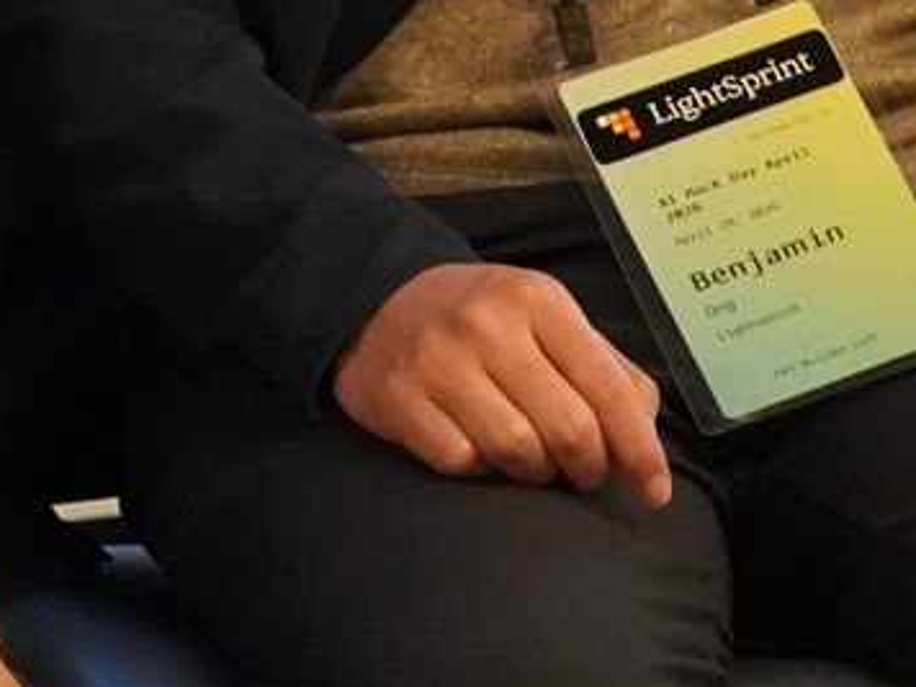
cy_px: -618
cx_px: -553
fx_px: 14486
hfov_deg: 3.6
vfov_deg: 2.7
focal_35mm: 547
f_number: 3.2
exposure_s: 1/160
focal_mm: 75
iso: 6400
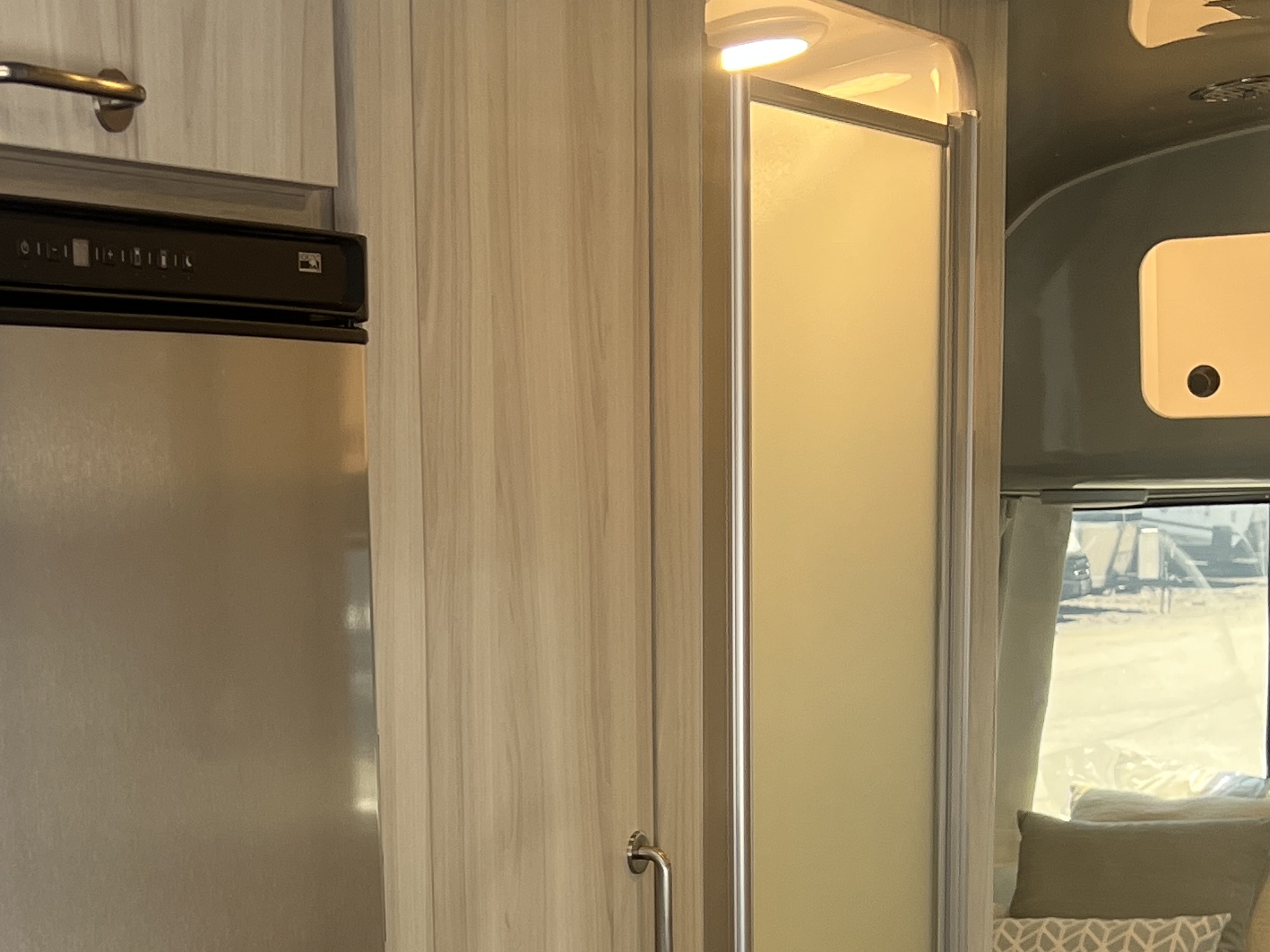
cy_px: 1053
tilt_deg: -11.2
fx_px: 2714
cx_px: 348
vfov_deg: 19.1
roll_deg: +3.2
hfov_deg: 26.1
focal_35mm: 74
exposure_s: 1/121
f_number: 1.5
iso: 80
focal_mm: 5.7
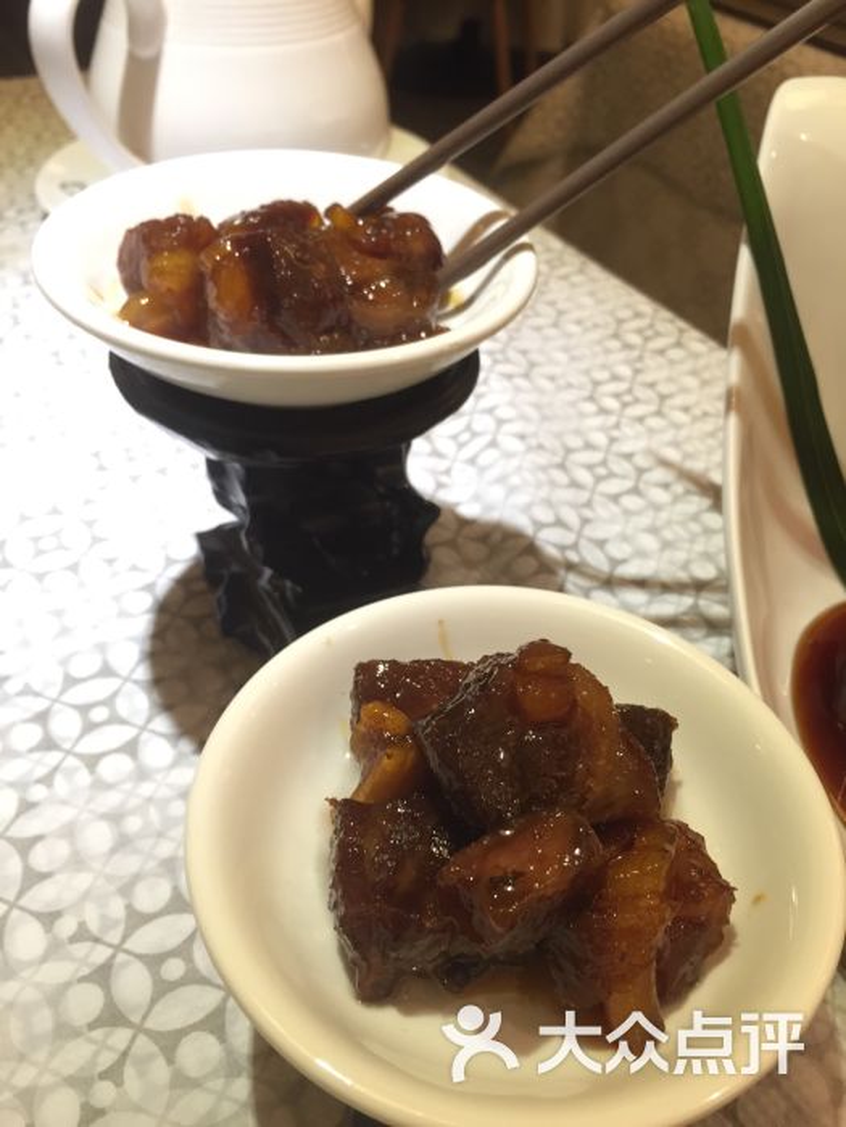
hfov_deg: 48.2
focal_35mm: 29
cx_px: 423
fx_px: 945
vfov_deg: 61.7
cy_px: 564
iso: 125
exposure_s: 1/33
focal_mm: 4.15
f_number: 2.2
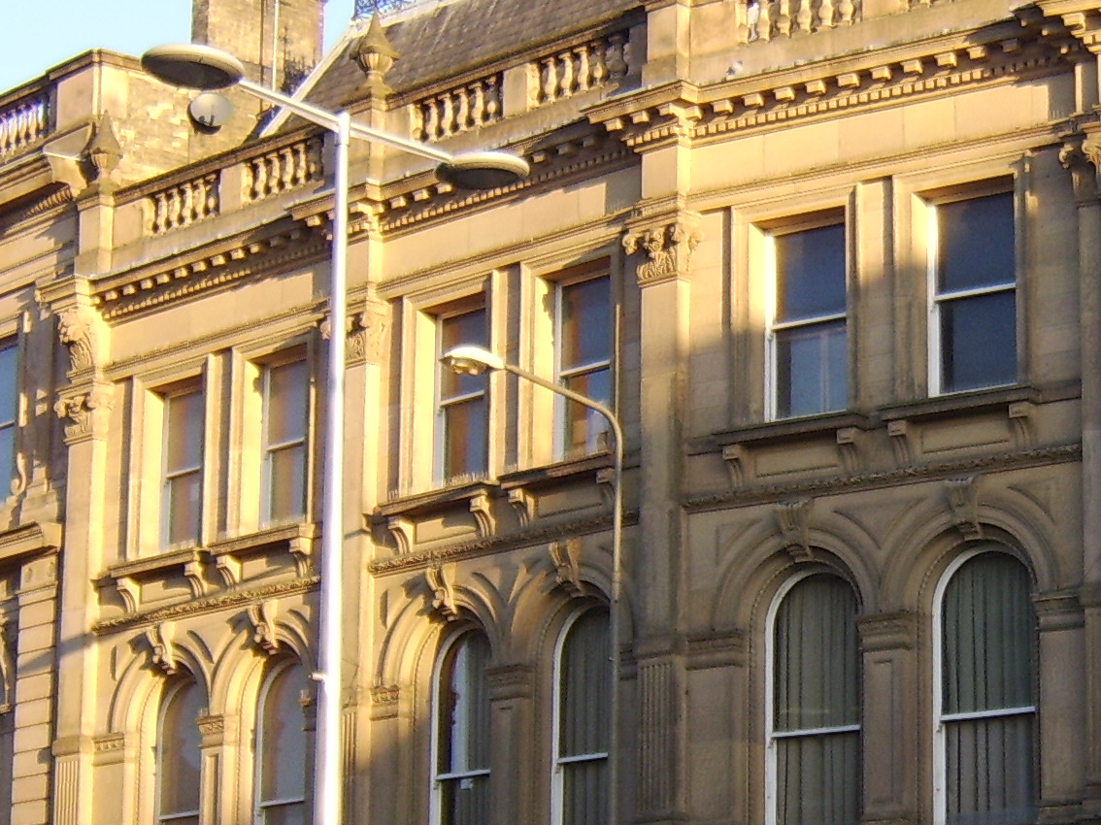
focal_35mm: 84
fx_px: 2671
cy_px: 534
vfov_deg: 17.5
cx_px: 893
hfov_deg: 22.9
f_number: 2.7
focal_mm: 8.13
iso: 71
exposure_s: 1/324
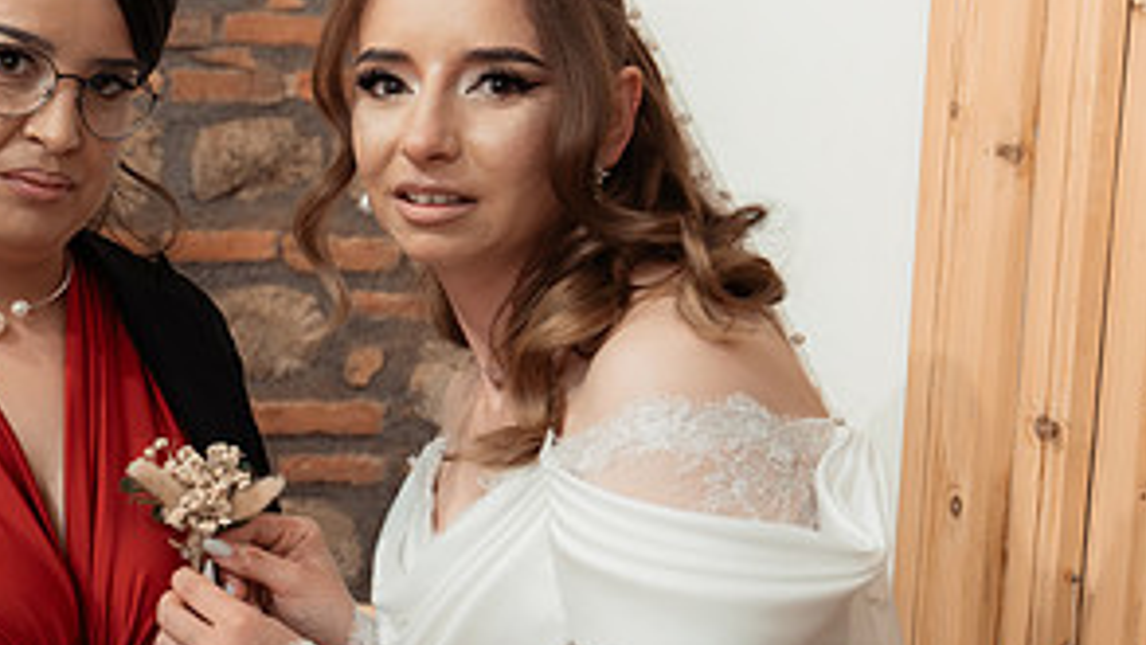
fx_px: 2158
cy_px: 406
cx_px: 31
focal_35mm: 71
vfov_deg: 17.0
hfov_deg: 28.1
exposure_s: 1/200
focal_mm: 30
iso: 2500
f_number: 2.8
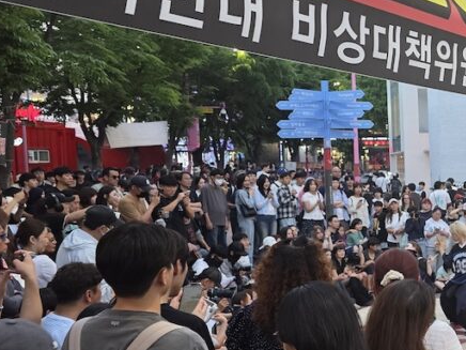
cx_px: 518
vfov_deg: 27.0
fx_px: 727
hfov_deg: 31.4
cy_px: 212
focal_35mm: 54
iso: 160
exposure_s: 1/120
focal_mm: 6.3
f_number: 1.7
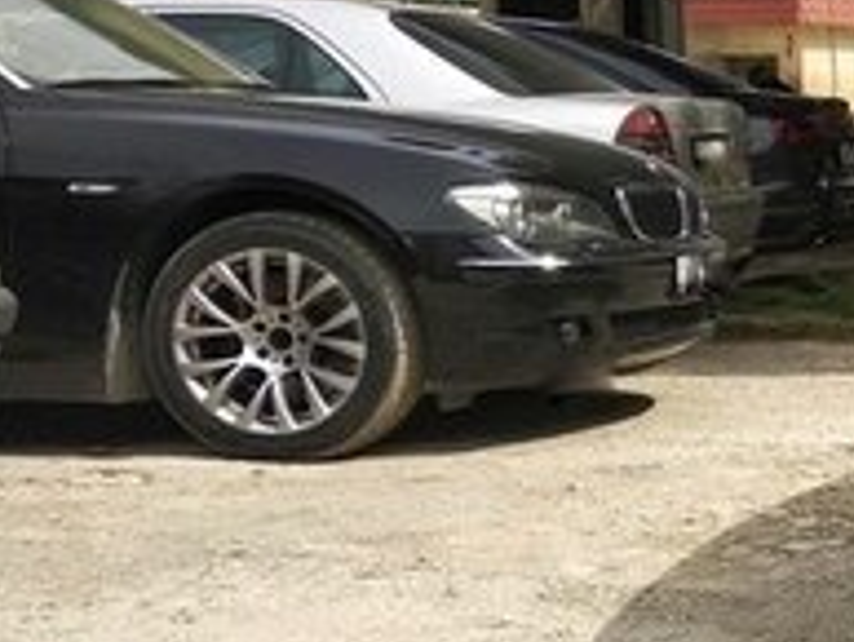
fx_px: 2197
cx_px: 1451
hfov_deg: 18.2
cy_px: 392
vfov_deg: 16.6
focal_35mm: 89
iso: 100
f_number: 2.2
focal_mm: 3.81
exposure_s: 1/1024
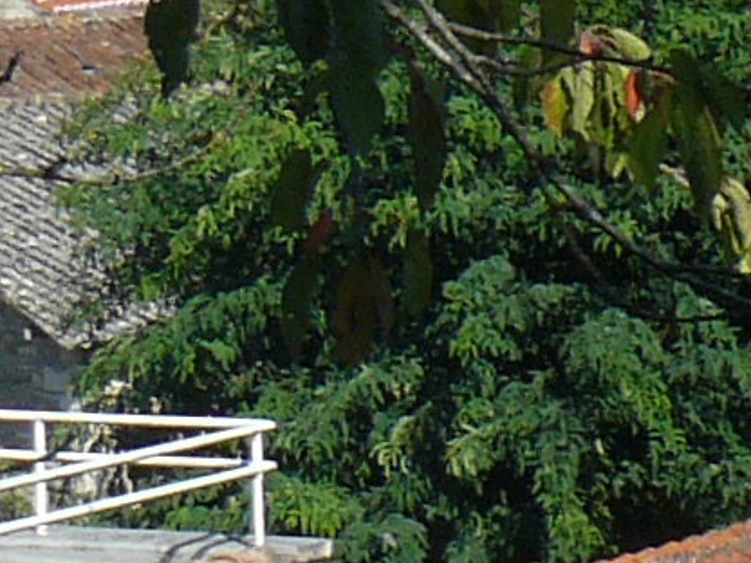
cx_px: 2302
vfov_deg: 5.6
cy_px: 164
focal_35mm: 266
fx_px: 5771
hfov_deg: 6.7
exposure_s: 1/400
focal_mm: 6
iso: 100
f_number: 5.6
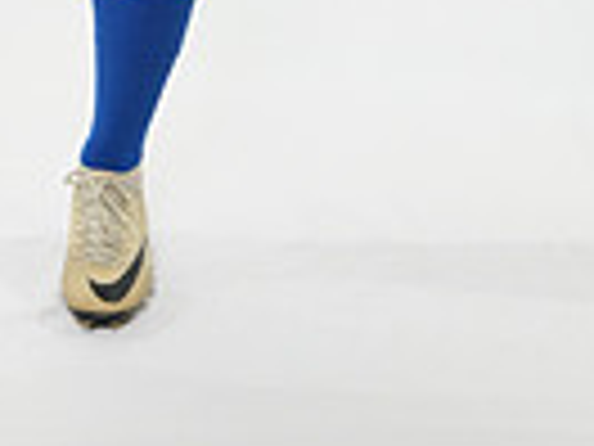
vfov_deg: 8.3
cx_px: -14
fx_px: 2894
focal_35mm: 169
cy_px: -527
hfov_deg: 11.6
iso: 500
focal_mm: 51.5
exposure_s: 1/125
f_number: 8
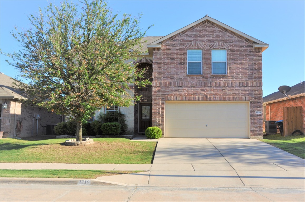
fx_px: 279
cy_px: 101
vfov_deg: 39.9
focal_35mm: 33
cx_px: 152
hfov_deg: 57.3
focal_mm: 22
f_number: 11
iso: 200
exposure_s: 1/200
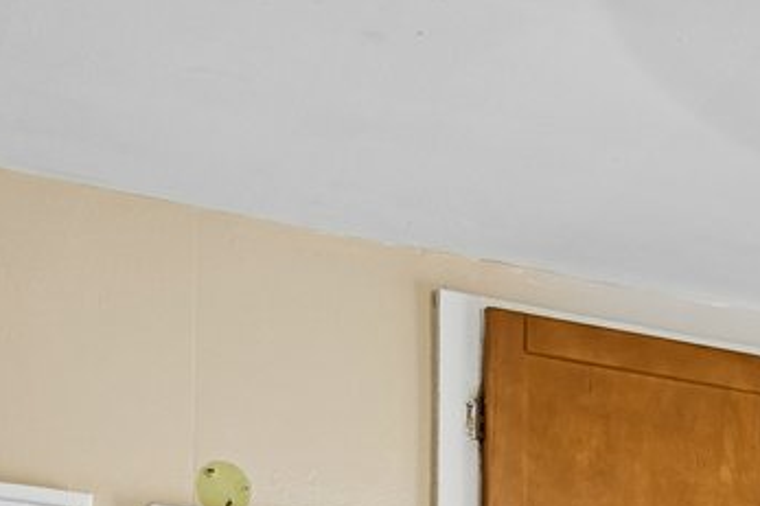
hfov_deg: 15.7
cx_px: 1010
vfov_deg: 9.1
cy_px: 1453
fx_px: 2616
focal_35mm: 124
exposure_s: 1/5
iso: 100
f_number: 9
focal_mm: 14
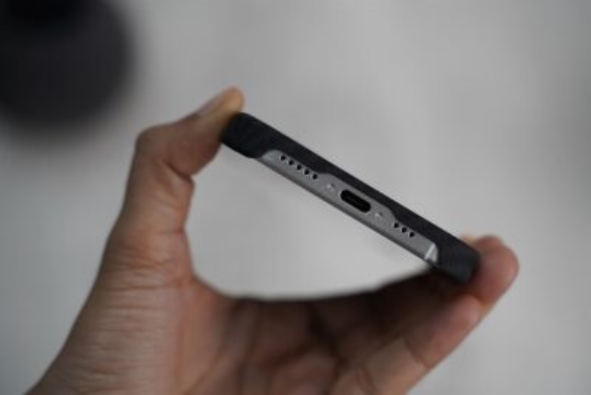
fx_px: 1232
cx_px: 296
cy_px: 198
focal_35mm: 75
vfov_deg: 18.2
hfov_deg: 27.0
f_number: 4
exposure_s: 1/80
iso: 640
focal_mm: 75
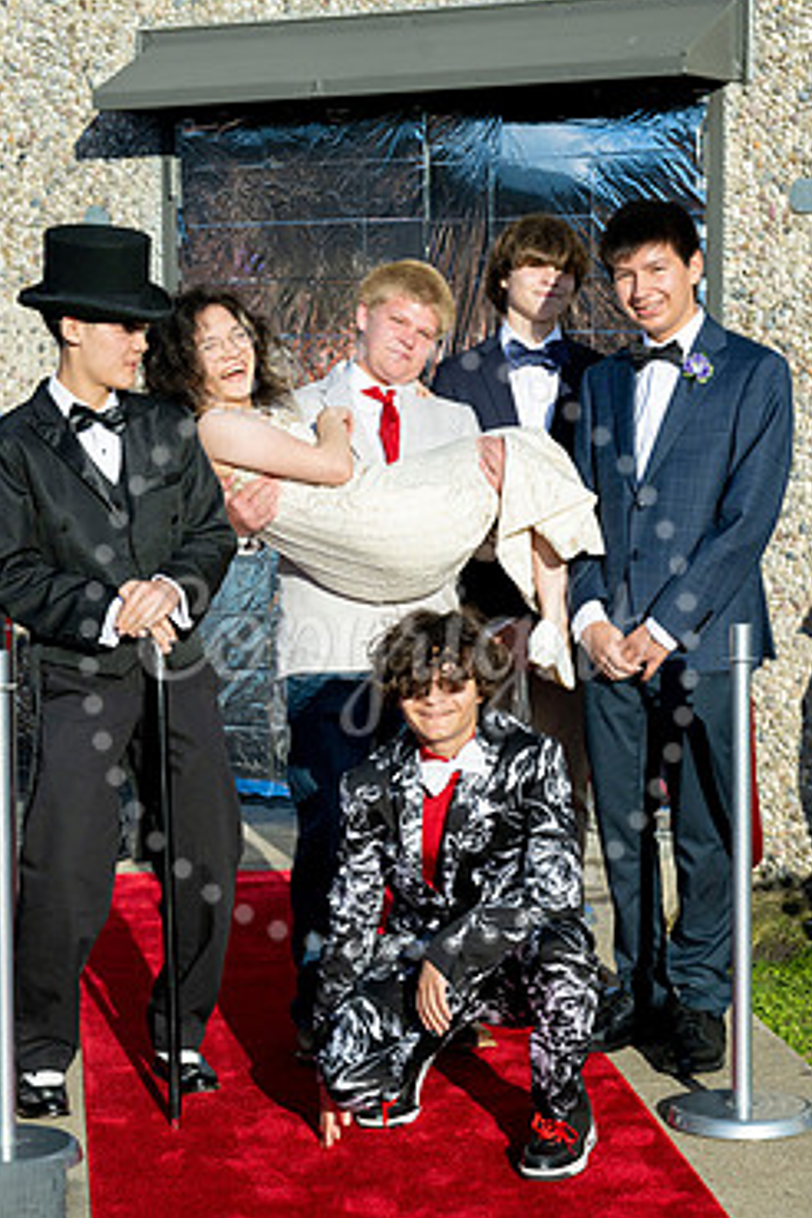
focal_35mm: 83
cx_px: 389
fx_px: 2808
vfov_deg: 24.5
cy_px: 647
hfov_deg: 16.5
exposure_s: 1/3200
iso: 400
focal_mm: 68
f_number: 5.6
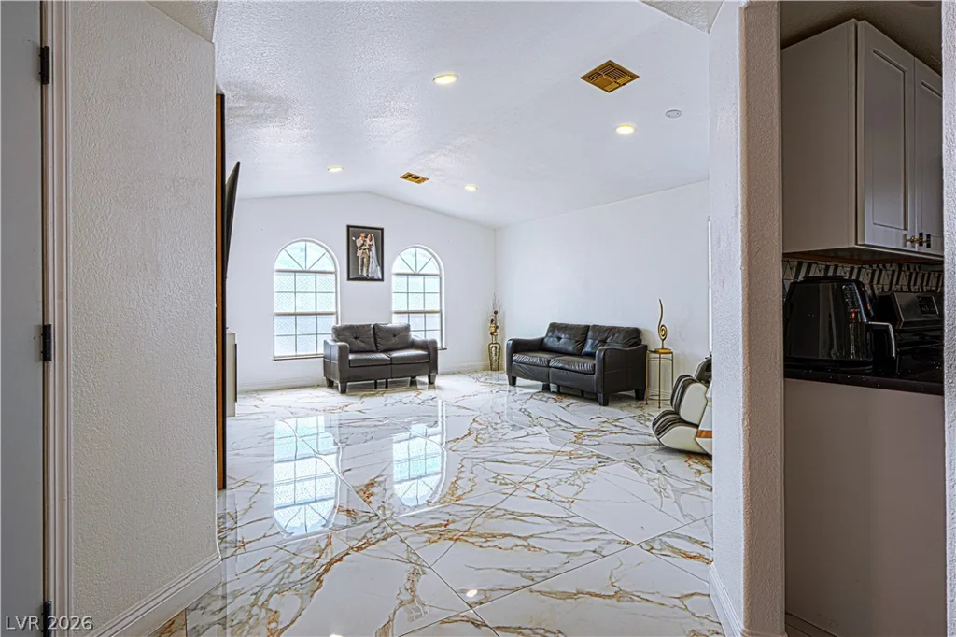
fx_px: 478
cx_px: 478
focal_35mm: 18
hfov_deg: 90.0
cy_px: 318
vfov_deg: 67.3
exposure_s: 1/6
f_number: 16
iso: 80
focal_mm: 12
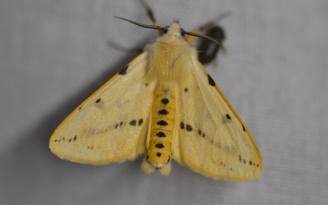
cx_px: 165
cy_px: 104
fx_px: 2552
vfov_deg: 4.6
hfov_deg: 7.4
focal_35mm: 286
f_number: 3.5
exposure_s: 1/100
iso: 800
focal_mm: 185
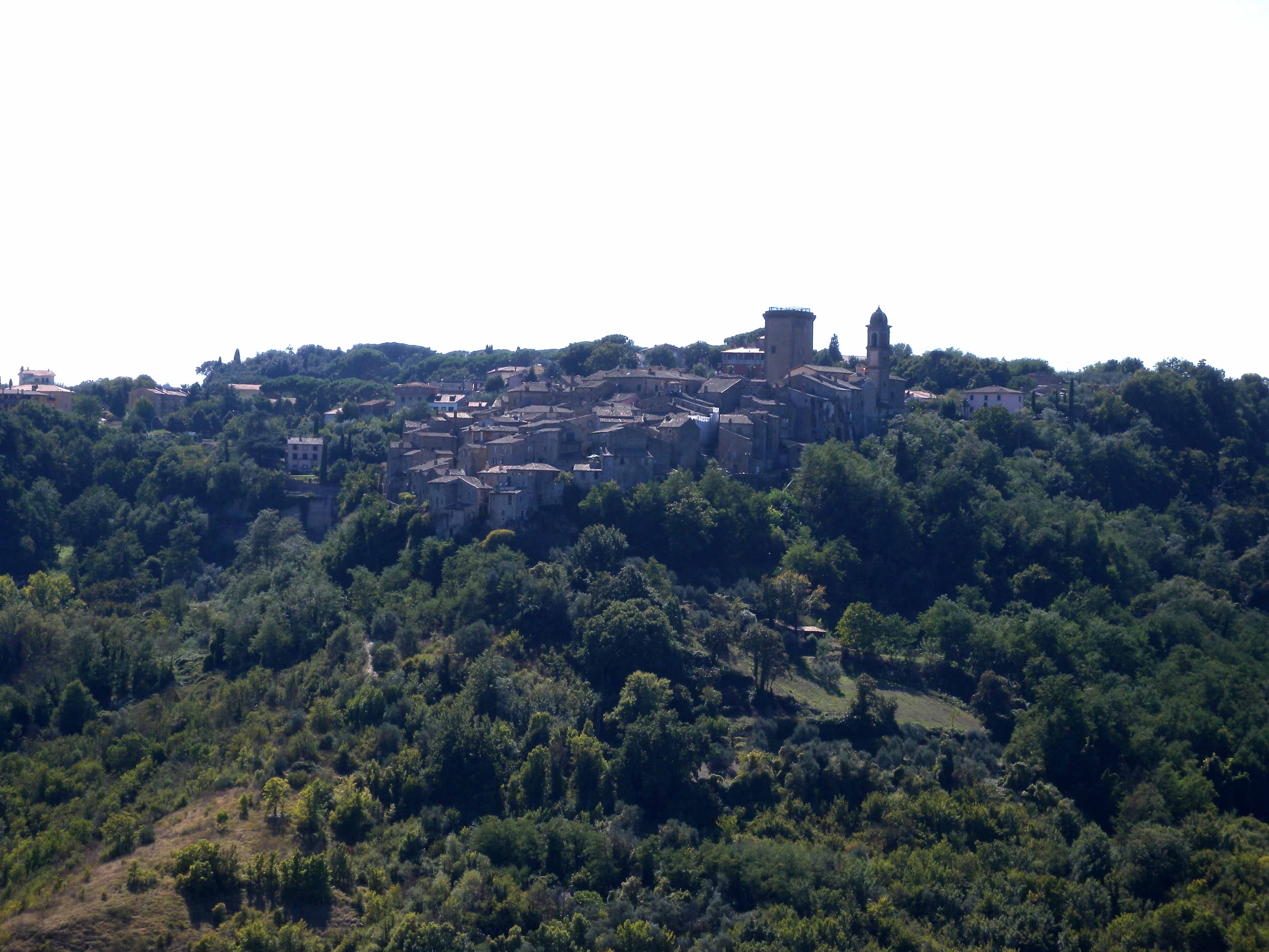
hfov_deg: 17.6
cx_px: 634
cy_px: 476
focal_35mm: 112
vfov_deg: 13.2
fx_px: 4106
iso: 64
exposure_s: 1/277
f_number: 6.2
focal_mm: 24
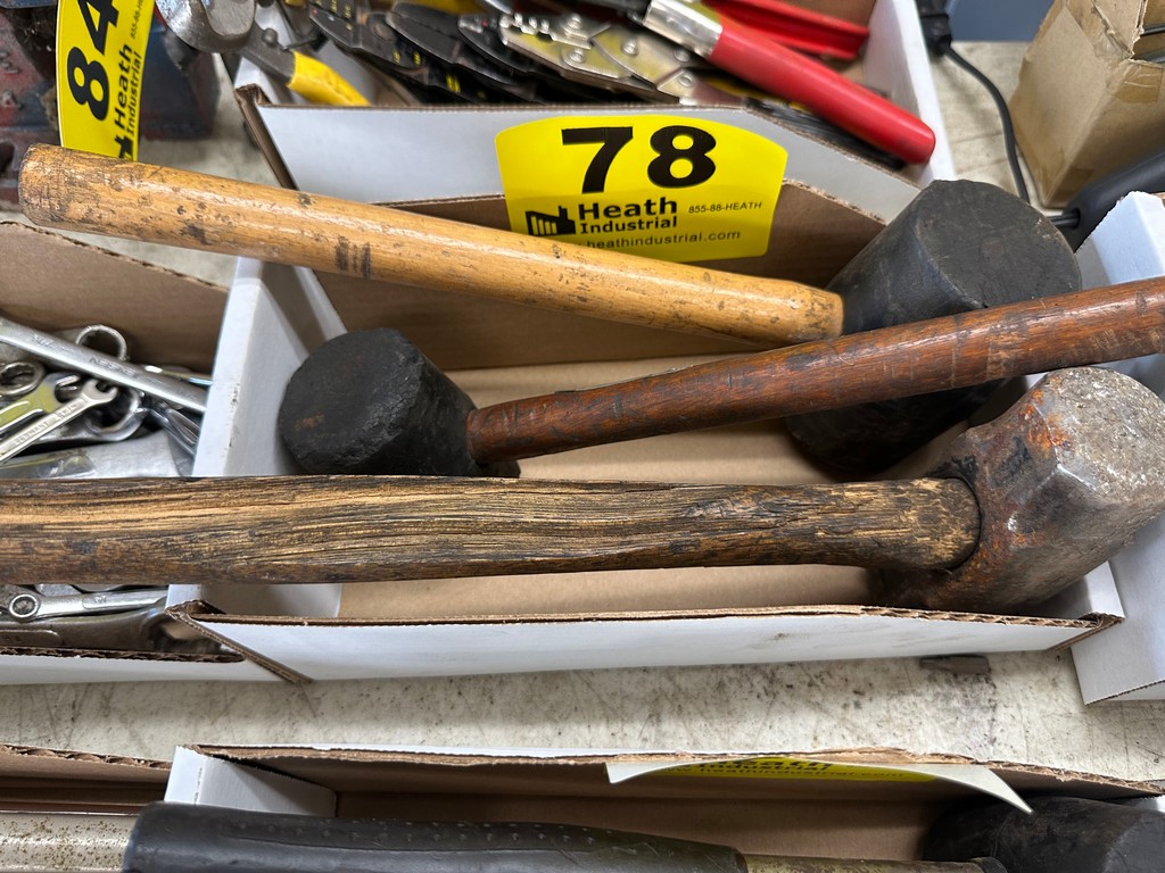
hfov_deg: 71.6
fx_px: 808
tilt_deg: -64.2
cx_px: 582
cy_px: 436
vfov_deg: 56.8
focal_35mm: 24
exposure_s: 1/105
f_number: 1.78
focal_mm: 6.86
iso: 200
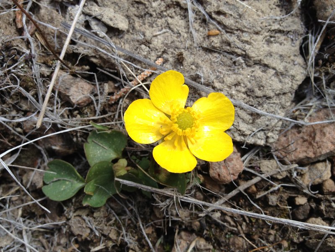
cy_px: 126
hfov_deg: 52.6
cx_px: 168
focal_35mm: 35
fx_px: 339
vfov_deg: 40.7
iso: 64
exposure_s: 1/456
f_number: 2.4
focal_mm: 4.28
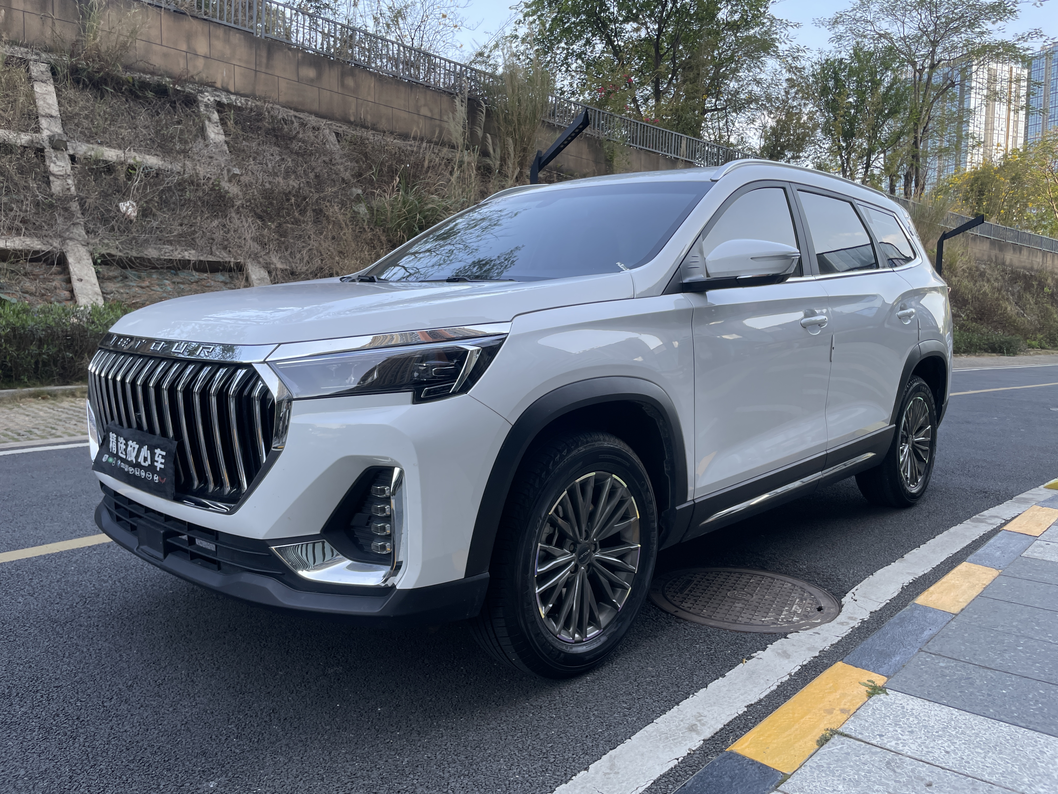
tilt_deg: -5.8
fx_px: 795
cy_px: 397
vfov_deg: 53.1
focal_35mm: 26
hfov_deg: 67.3
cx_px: 529
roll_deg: -0.2
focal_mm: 4.2
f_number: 1.6
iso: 32
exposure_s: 1/500
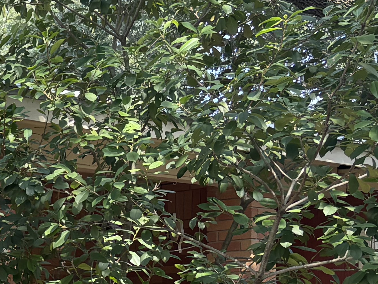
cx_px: -401
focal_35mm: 112
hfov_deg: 14.3
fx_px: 1223
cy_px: 344
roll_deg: +0.1
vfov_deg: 12.9
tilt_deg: -0.7
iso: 40
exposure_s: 1/133
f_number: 1.6
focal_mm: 5.96
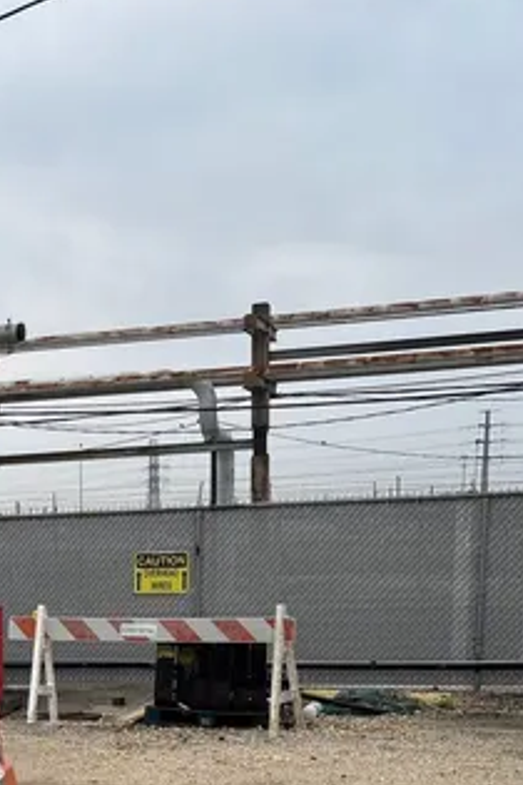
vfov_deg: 29.5
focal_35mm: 63
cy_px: 806
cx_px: -75
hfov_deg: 20.4
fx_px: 1373
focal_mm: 5.96
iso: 64
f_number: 1.6
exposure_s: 1/121
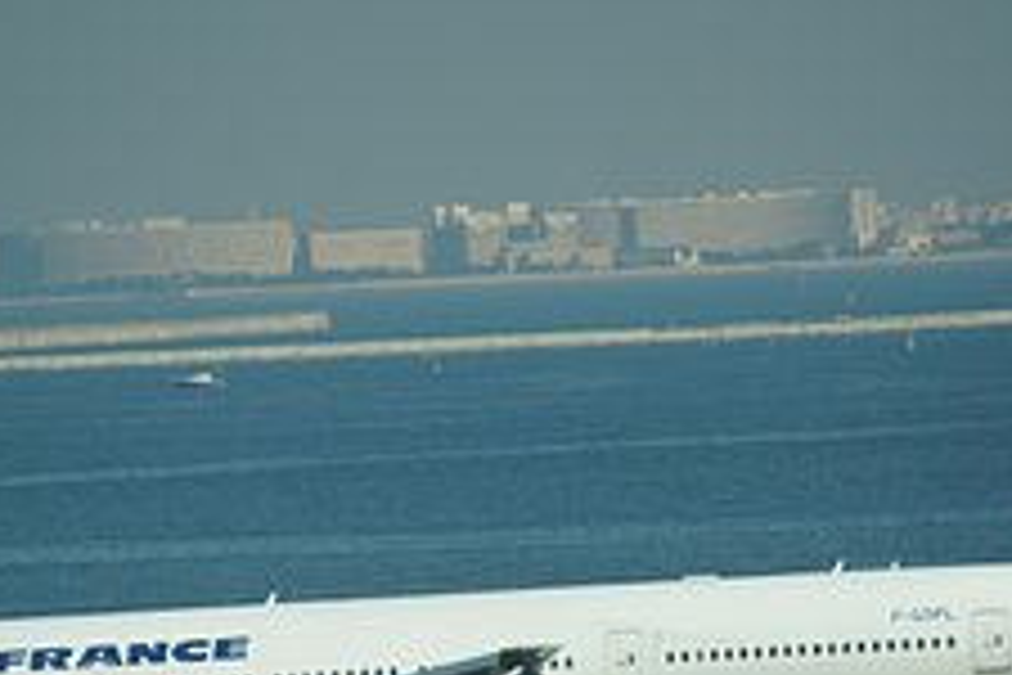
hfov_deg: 3.0
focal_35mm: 684
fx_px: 19226
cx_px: 481
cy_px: 538
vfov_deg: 2.0
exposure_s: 1/320
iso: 100
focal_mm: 300
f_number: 6.3
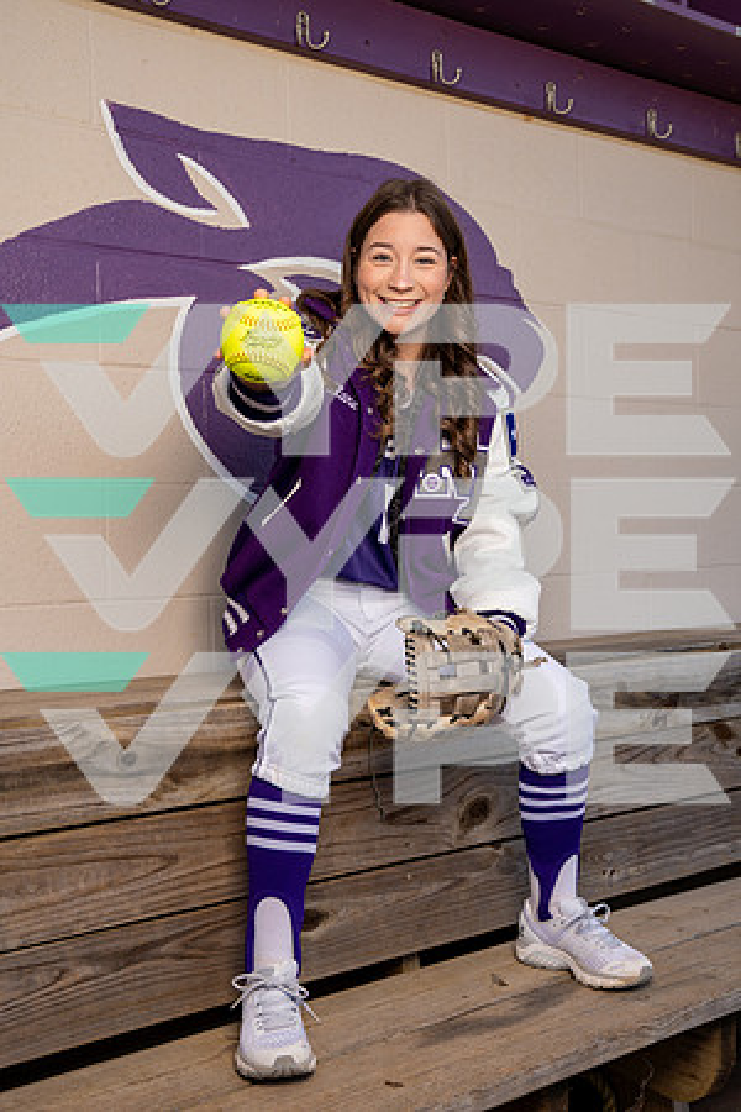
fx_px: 1297
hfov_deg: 31.9
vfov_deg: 46.4
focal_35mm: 42
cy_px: 556
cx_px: 370
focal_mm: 42
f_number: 5.6
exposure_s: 1/250
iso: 100
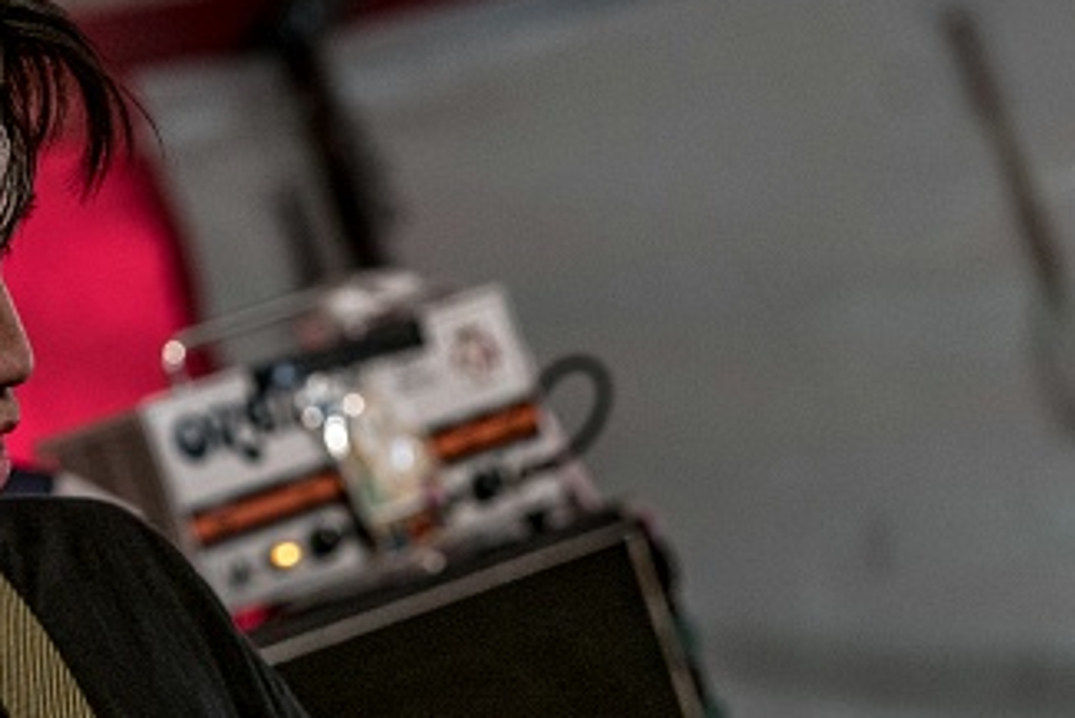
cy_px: 615
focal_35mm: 299
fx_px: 8932
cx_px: 423
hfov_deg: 6.9
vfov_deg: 4.6
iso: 640
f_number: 4.5
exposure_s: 1/320
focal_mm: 90
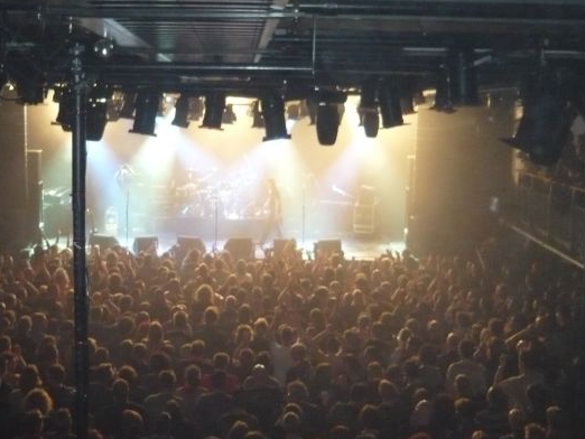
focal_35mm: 49
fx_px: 828
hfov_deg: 38.8
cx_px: 239
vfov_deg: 29.5
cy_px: 147
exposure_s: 1/30
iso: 400
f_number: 3
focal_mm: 5.2
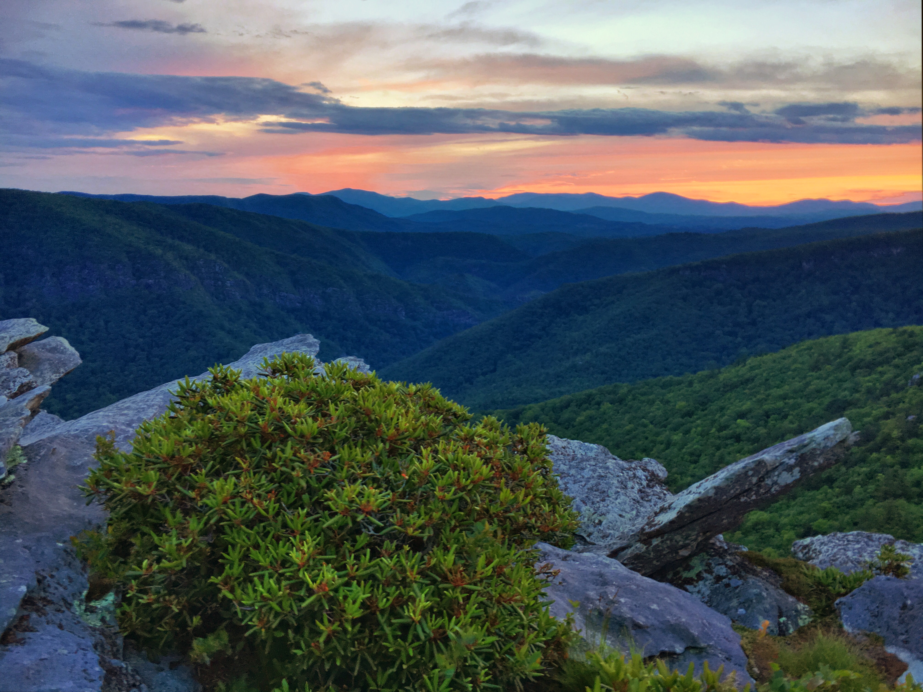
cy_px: 346
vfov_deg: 48.2
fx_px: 773
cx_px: 462
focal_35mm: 29
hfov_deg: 61.7
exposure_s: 1/121
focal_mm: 4.15
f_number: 2.2
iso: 25
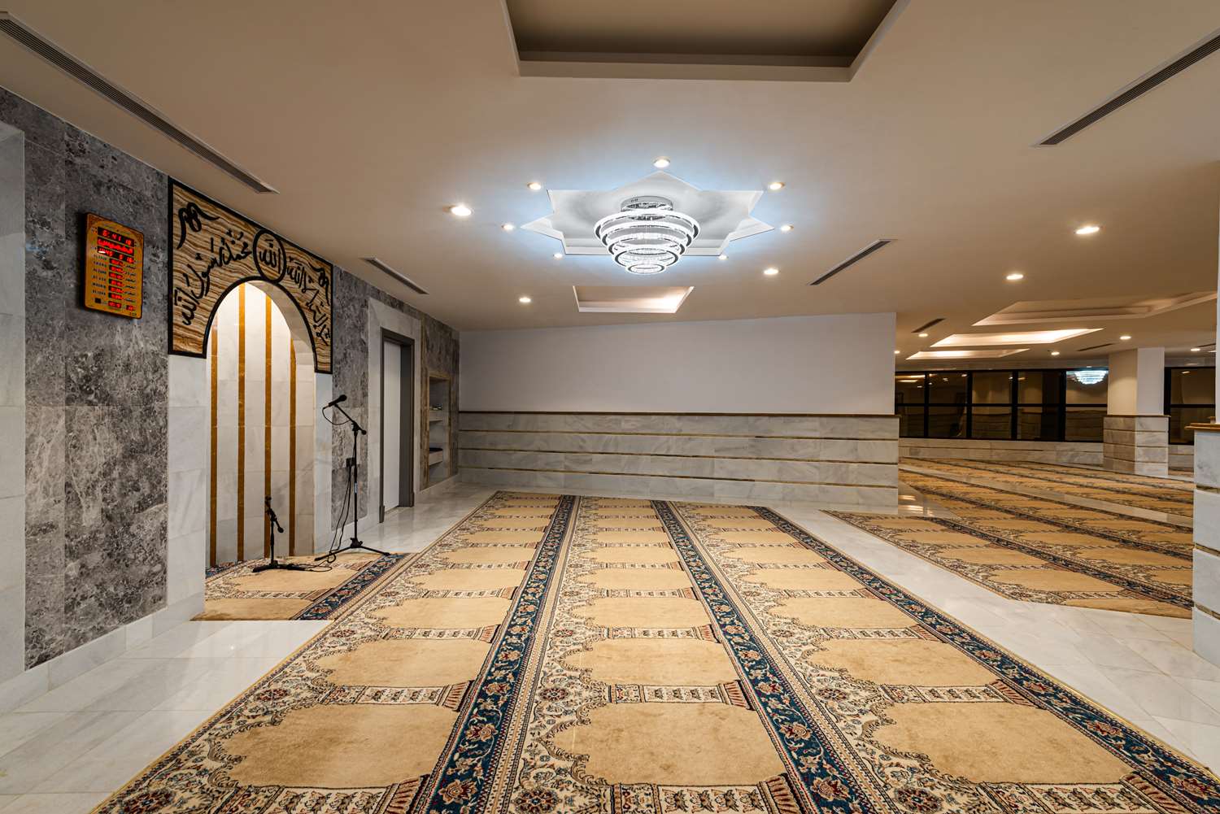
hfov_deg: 96.7
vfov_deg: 73.8
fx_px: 542
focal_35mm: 16
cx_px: 610
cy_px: 407
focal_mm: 16
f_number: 11
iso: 100
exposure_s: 1/3
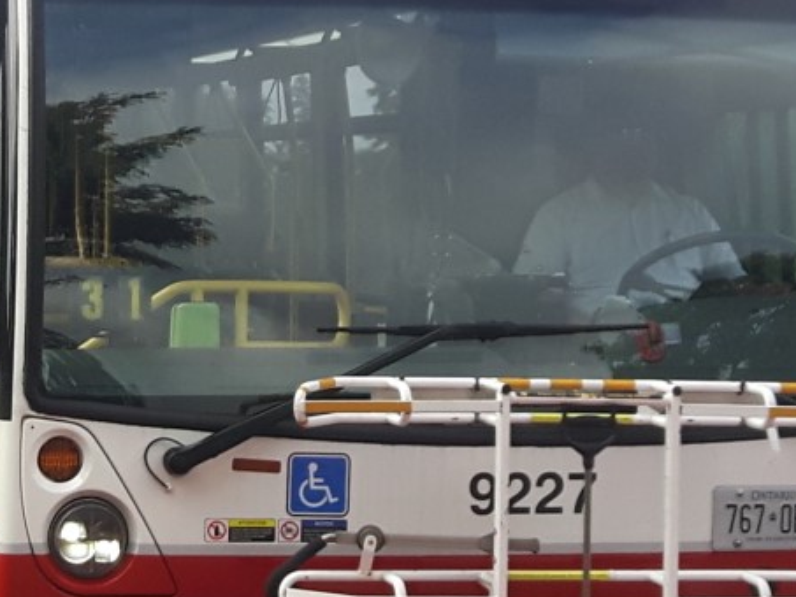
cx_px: 200
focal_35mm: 70
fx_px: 1610
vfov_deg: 21.0
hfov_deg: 27.4
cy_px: 253
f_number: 1.9
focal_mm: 3.7
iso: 40
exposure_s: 1/495
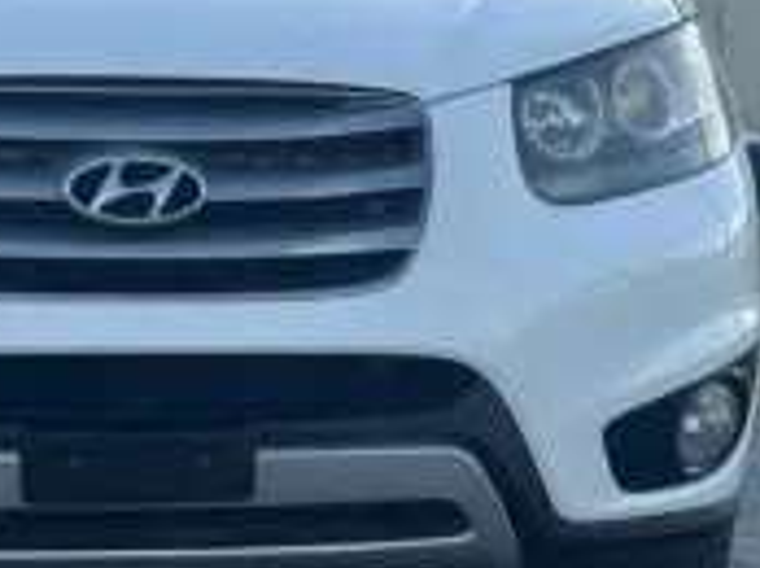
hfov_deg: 11.2
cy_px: 48
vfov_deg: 8.3
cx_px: 210
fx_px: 3881
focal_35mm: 177
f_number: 1.78
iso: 64
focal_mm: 6.86
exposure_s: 1/1395
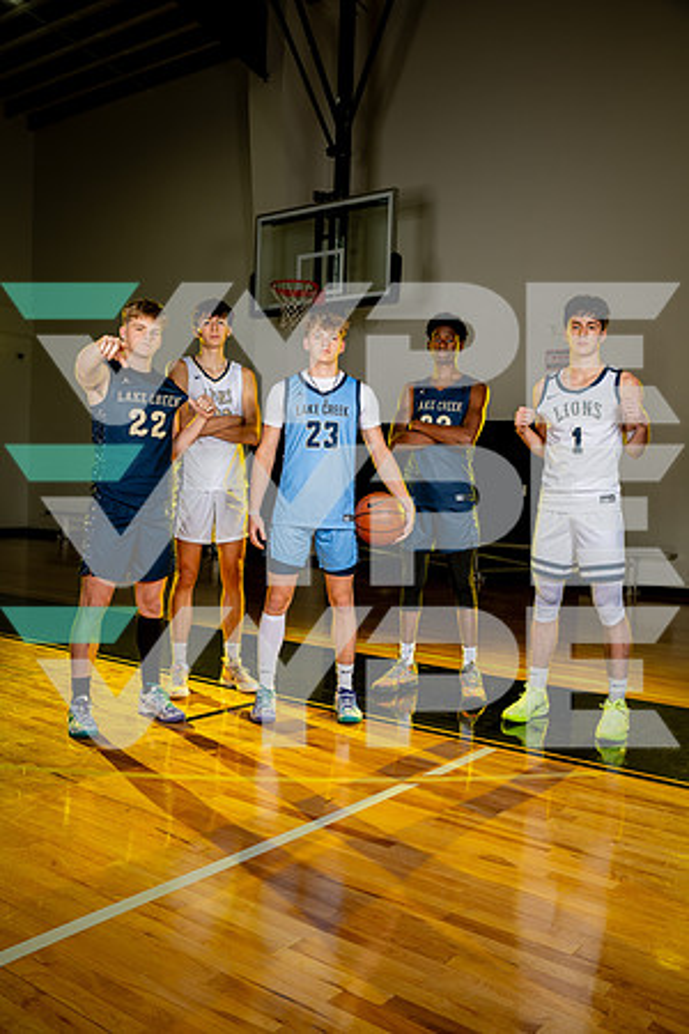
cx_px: 344
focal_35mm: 34
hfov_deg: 38.9
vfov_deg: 55.8
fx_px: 976
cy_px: 517
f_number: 6.3
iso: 100
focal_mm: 34
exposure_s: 1/200
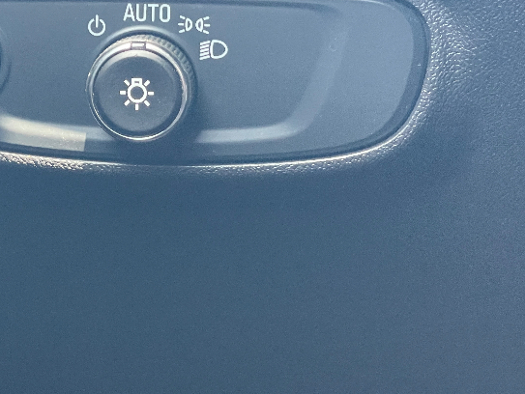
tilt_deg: -9.4
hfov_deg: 19.8
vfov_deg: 15.0
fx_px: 1487
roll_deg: -1.8
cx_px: 93
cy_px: 59
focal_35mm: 98
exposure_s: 1/117
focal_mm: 6
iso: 250
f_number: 2
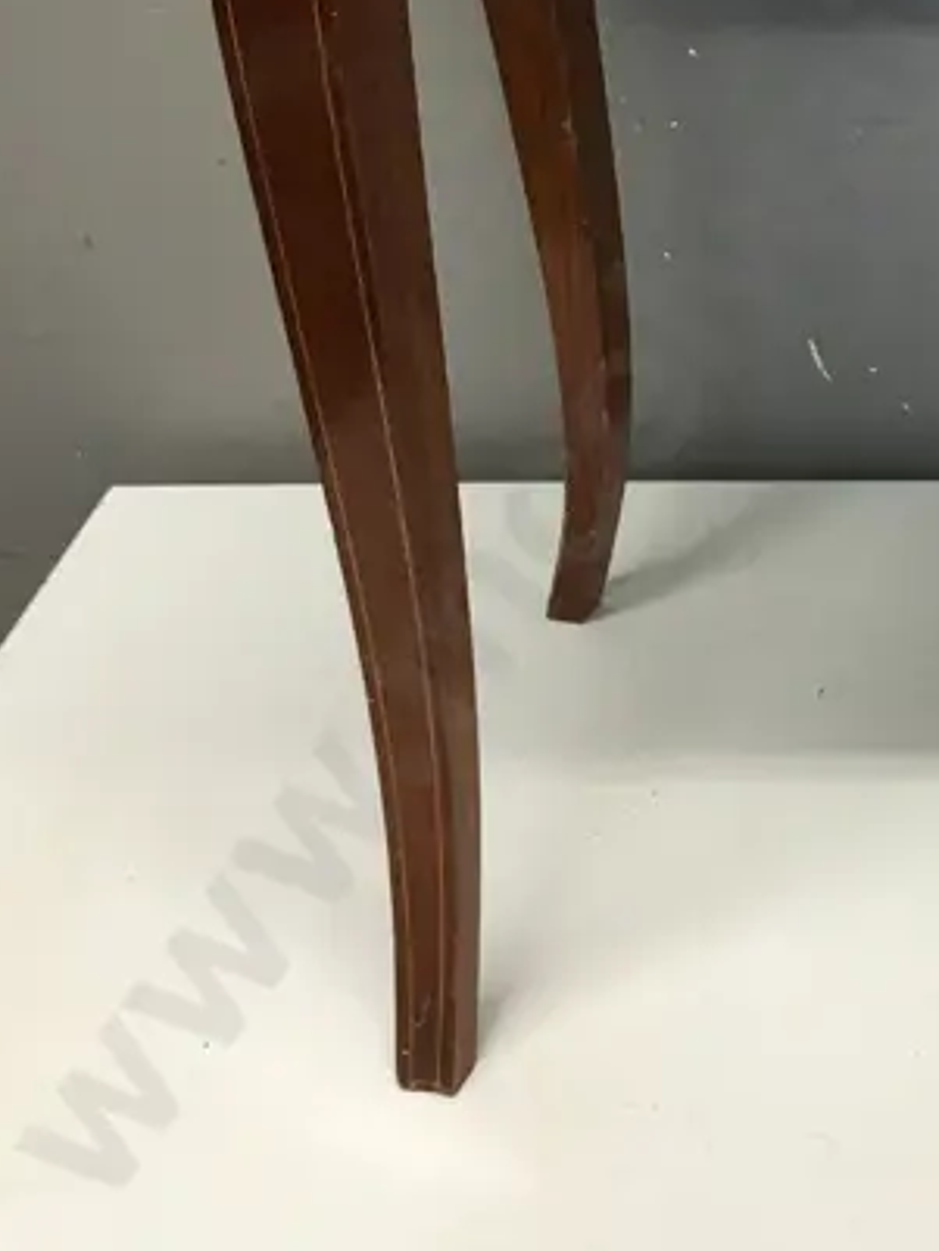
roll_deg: -0.1
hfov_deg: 19.2
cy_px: -94
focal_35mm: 74
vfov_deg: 24.7
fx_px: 2675
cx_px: 1011
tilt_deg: -15.7
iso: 50
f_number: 2.2
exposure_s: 1/33
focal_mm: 4.15
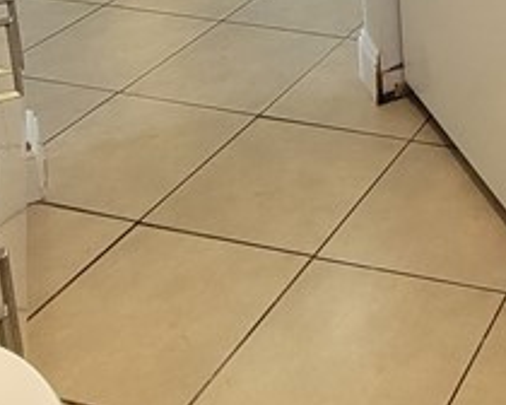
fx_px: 928
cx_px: 641
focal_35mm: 62
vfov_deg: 20.5
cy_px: -227
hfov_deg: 26.3
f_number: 2.2
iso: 250
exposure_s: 1/60
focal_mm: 2.2
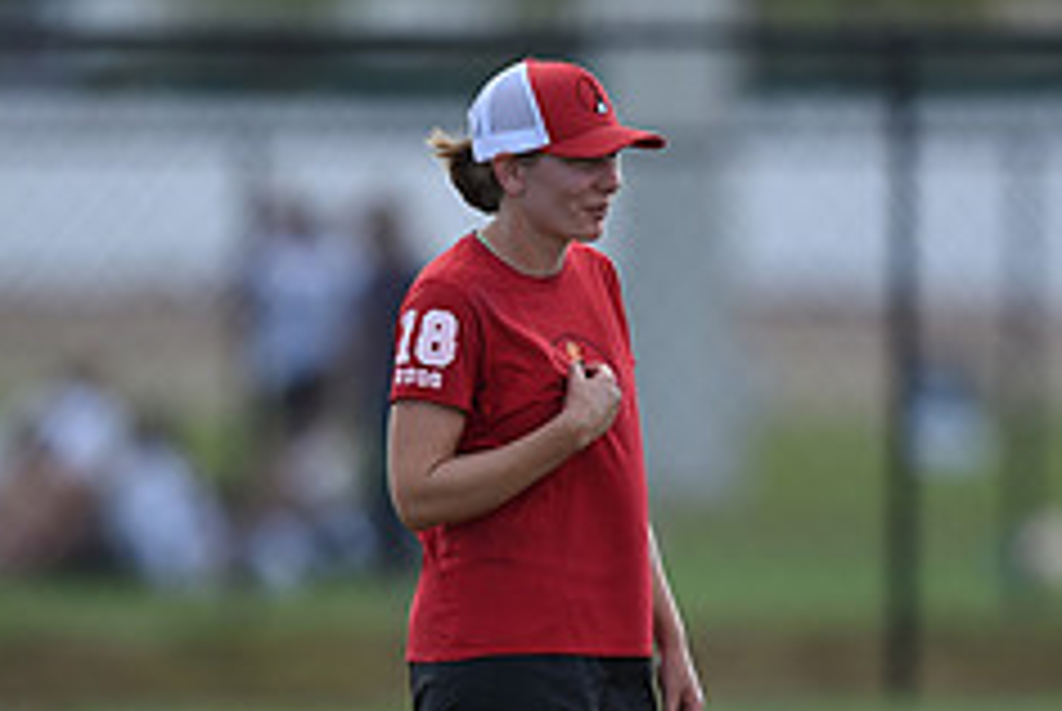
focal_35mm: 981
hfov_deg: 2.1
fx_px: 28975
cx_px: 576
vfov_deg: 1.4
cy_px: 634
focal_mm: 400
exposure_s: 1/1000
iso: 100
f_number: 2.8
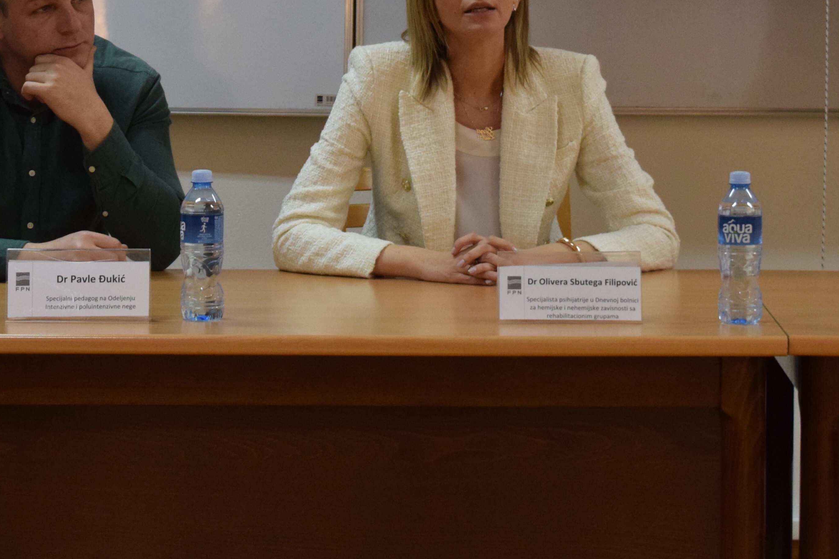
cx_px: 540
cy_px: 90
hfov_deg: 16.9
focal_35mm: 121
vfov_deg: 11.3
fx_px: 2819
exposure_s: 1/50
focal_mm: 48
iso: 1250
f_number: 5.3
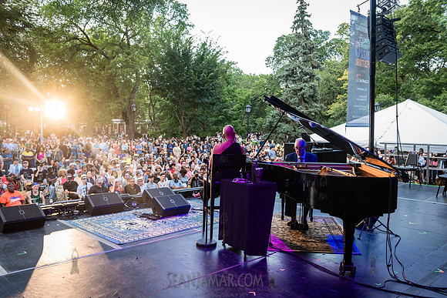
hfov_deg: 59.7
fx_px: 389
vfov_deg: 41.9
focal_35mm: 31
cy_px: 149
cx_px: 224
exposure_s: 1/400
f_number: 4
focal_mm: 31
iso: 2500
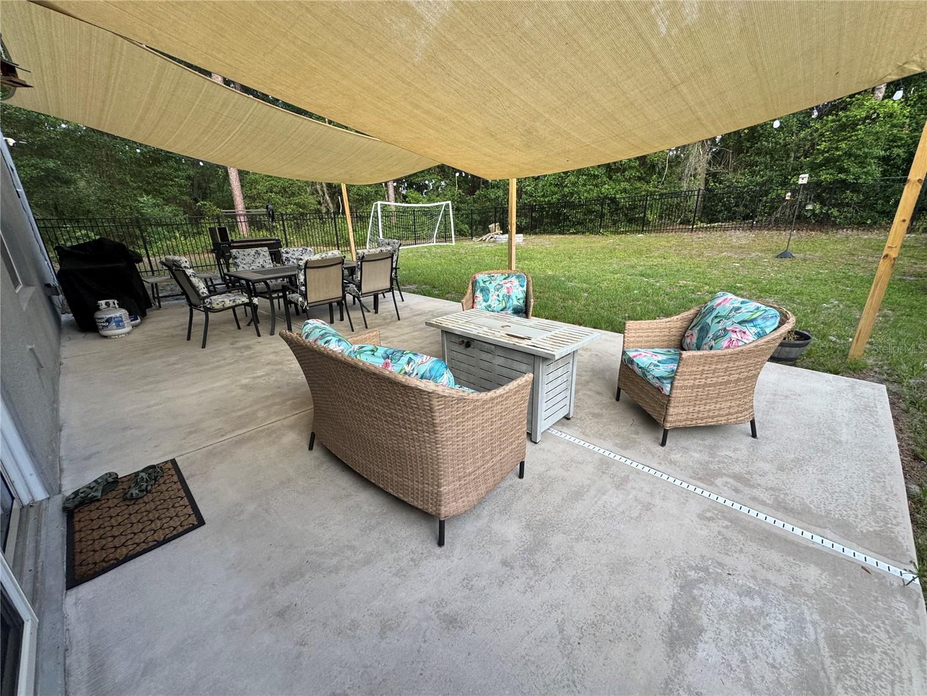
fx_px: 375
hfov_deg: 102.1
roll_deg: +1.2
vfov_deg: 85.7
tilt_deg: -19.0
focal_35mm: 14
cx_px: 464
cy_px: 348
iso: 125
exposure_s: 1/120
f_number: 2.2
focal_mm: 2.22
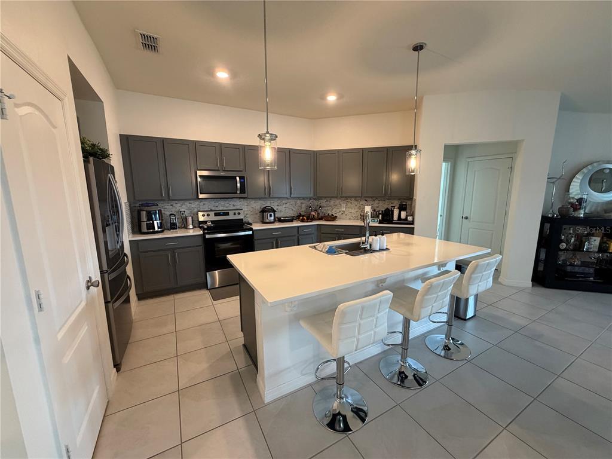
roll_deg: +1.3
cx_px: 306
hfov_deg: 102.1
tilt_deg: -8.8
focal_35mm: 14
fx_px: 248
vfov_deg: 85.7
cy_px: 230
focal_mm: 2.22
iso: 320
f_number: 2.2
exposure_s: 1/60
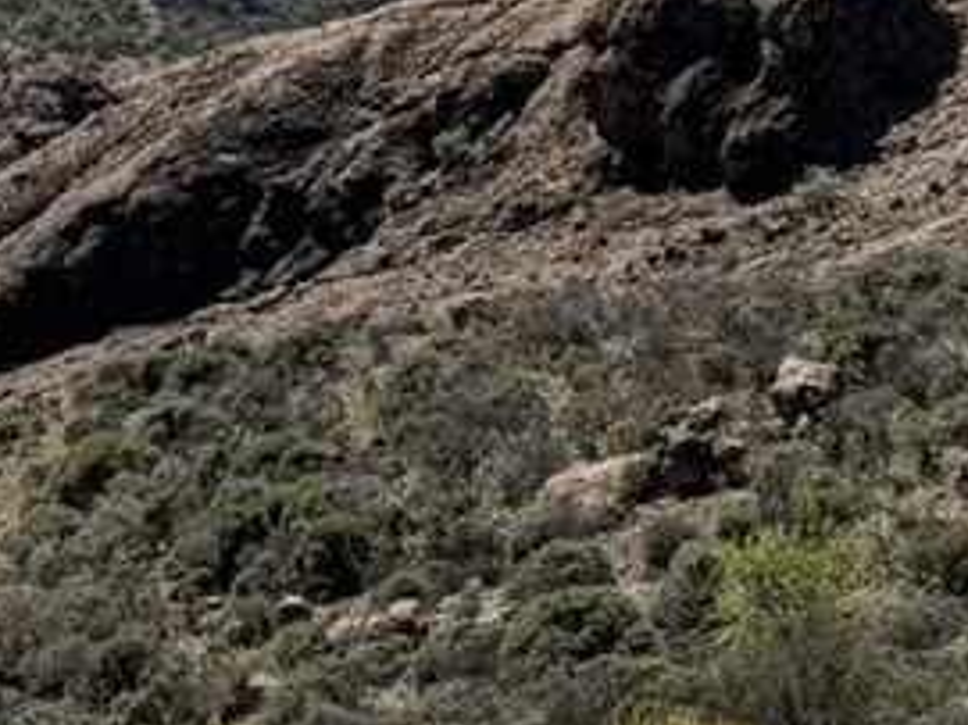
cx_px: 436
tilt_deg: -6.7
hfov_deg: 10.8
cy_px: -779
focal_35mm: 184
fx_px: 5143
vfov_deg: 7.7
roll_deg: +0.1
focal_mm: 5.96
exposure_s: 1/7813
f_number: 1.6
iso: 50
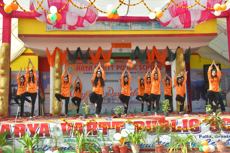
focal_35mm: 45
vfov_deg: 29.9
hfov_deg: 43.6
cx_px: 115
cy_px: 76
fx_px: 288
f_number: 8
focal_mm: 30
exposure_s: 1/160
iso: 200
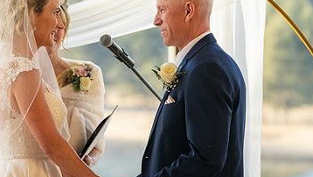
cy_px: 69
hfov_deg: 10.1
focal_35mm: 214
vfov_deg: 5.7
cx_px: 130
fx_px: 1777
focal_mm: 110
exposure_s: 1/200
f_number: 2.8
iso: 400
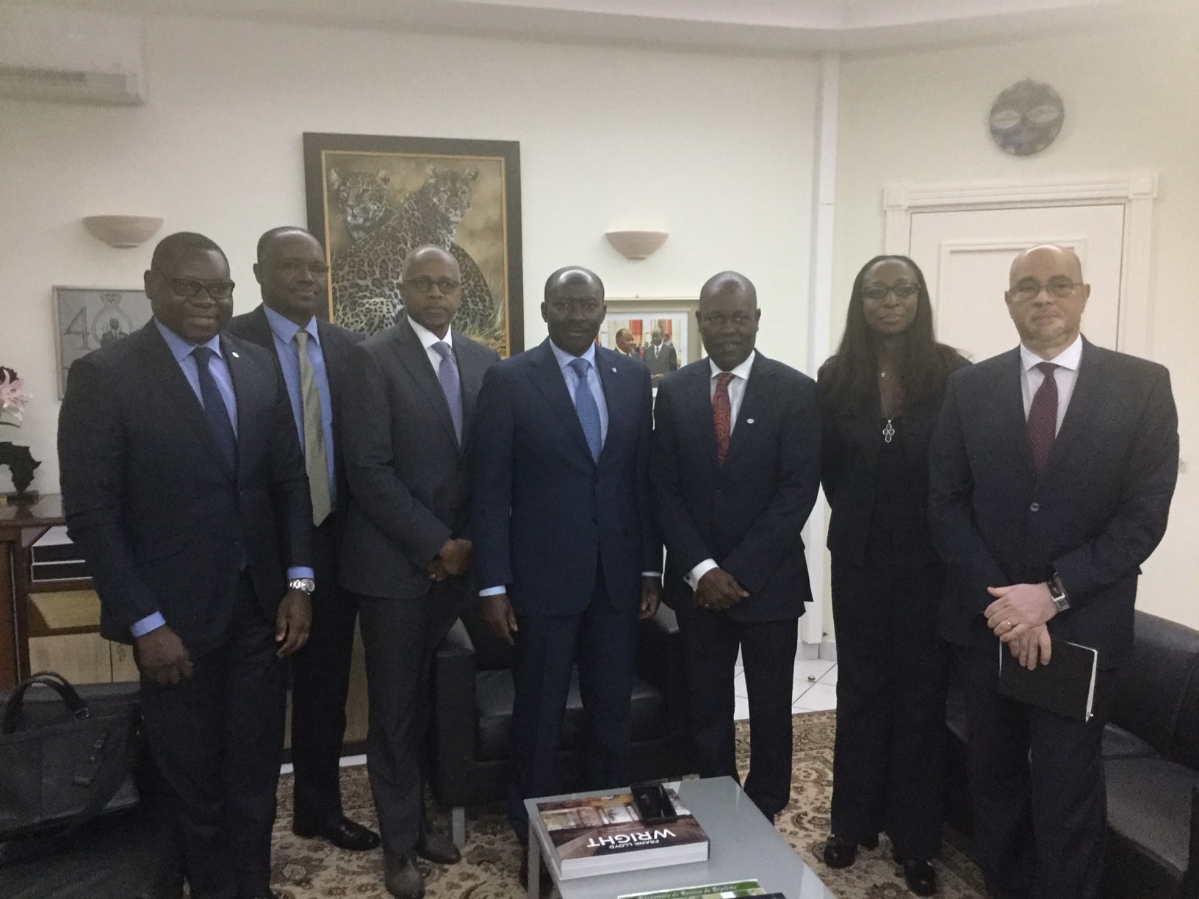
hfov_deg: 58.4
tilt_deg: -7.4
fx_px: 1074
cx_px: 600
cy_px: 450
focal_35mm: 31
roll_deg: -1.7
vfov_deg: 45.4
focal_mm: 3.3
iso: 200
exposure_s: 1/17
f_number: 2.4
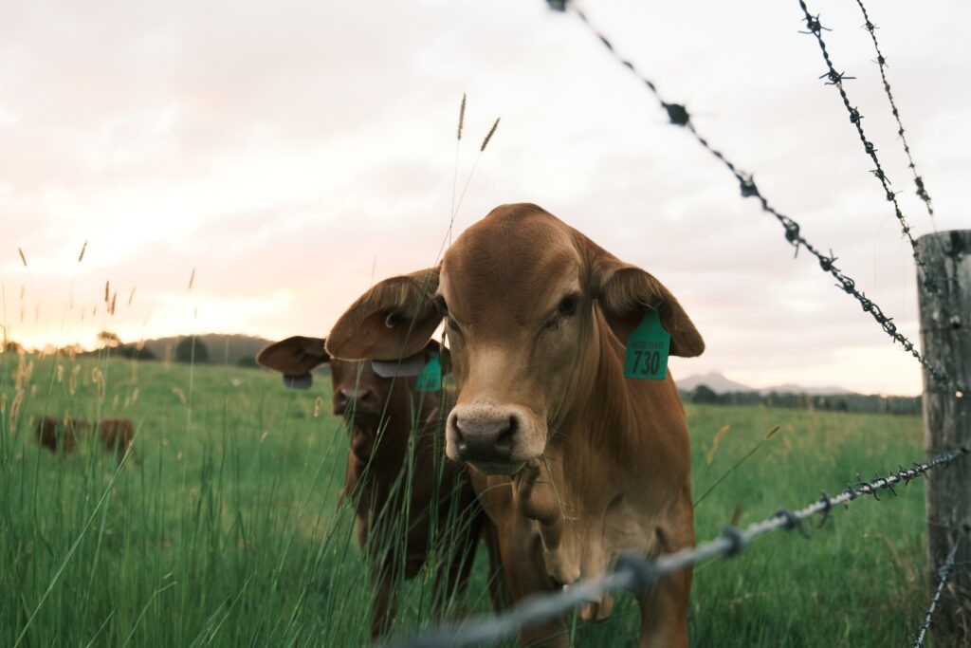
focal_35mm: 32
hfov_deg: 58.7
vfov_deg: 41.1
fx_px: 863
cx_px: 486
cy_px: 324
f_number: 3.2
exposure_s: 1/200
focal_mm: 21.3
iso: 800
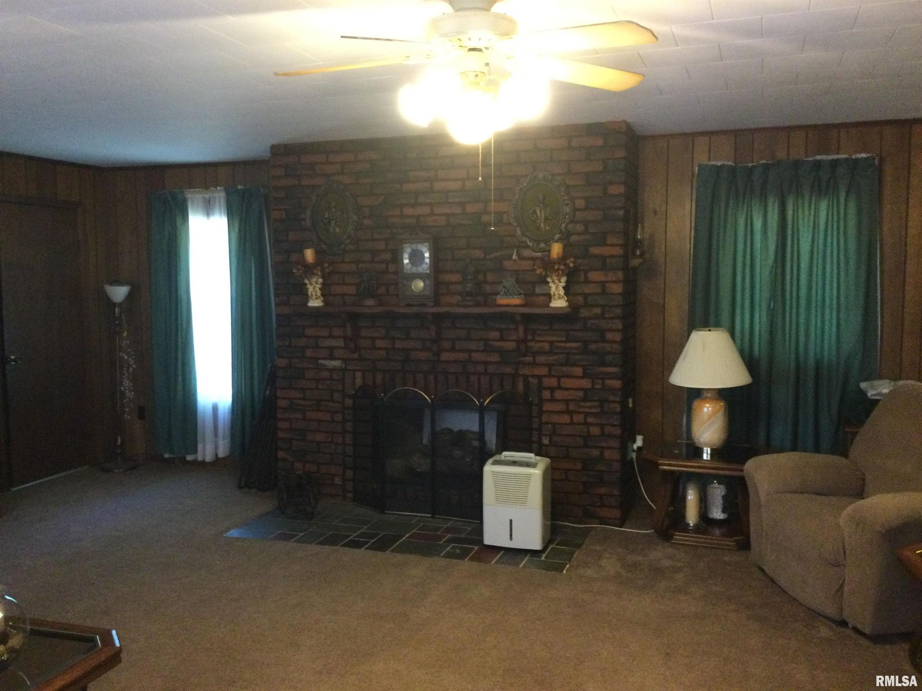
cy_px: 346
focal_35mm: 31
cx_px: 461
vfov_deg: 45.4
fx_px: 826
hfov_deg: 58.4
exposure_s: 1/30
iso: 250
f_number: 2.4
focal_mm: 3.3
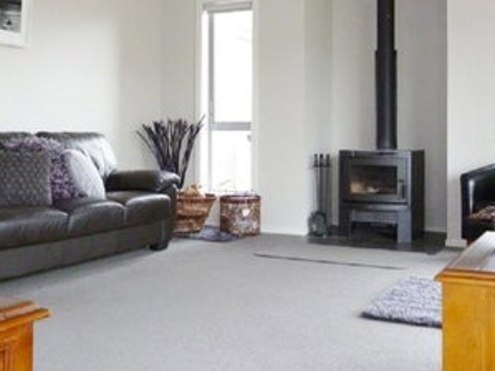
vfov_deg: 31.9
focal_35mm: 45
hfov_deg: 42.1
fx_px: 643
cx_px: 247
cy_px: 128
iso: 500
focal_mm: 5
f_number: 3.1
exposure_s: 1/60
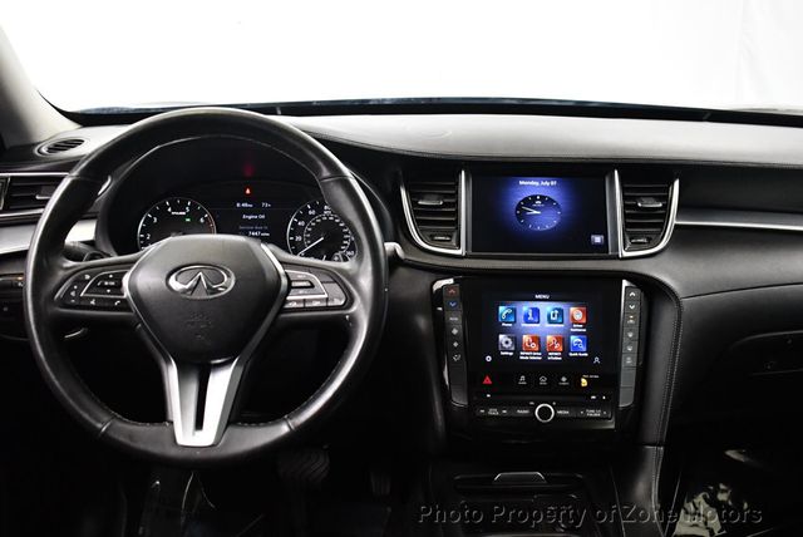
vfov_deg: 36.9
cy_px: 268
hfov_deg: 53.1
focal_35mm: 36
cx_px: 402
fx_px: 804
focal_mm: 18
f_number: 3.5
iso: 3200
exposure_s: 1/100
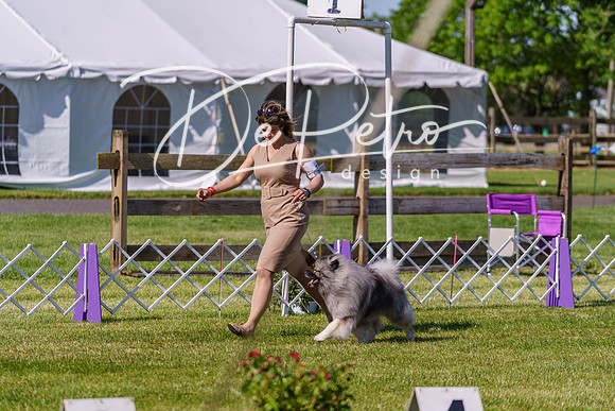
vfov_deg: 7.2
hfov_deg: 10.8
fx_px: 3258
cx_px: 308
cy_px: 206
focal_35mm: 191
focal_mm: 183
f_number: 4
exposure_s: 1/1250
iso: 125
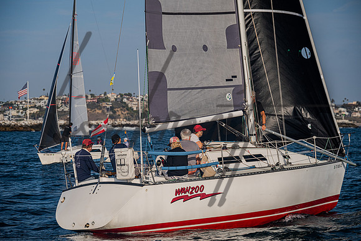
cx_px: 178
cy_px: 121
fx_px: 1281
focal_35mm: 128
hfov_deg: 16.0
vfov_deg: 10.7
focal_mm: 125
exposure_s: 1/1600
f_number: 6.3
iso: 400
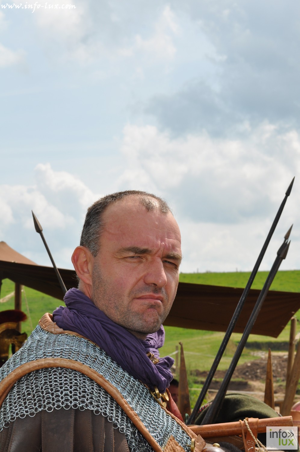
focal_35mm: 82
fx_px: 1034
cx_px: 150
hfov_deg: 16.5
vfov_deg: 24.6
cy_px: 226
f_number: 14
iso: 200
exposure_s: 1/200
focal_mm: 55
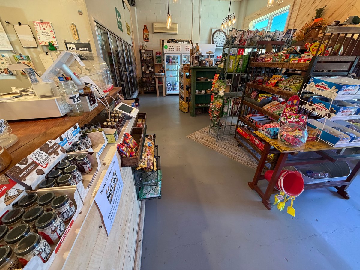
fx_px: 146
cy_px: 135
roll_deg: -0.7
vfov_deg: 85.7
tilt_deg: -26.8
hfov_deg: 102.1
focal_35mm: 14
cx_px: 180
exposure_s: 1/60
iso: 320
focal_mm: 2.22
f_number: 2.2
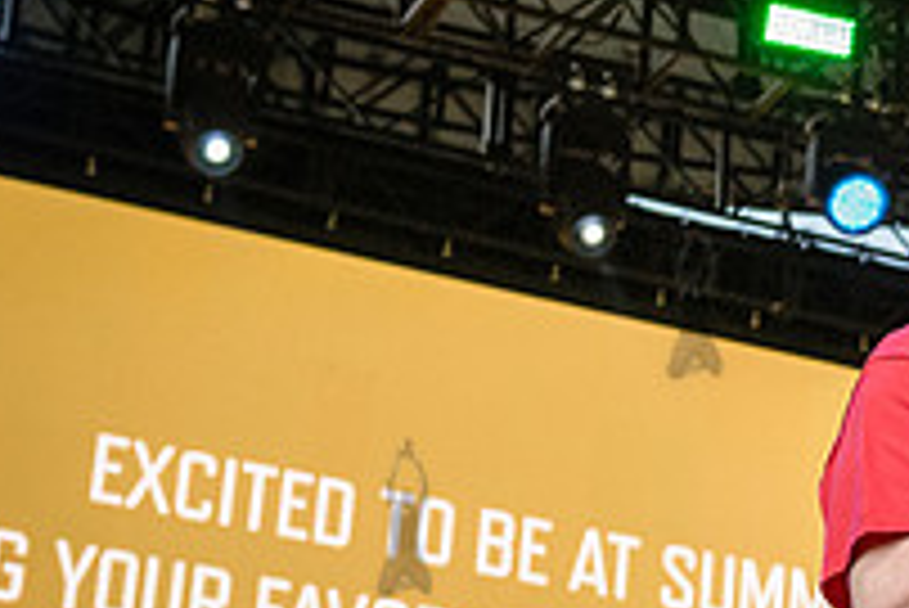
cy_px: 516
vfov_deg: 9.8
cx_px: 1274
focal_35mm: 140
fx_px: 3537
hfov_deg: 13.9
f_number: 4
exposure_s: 1/2000
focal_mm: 38
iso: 2000
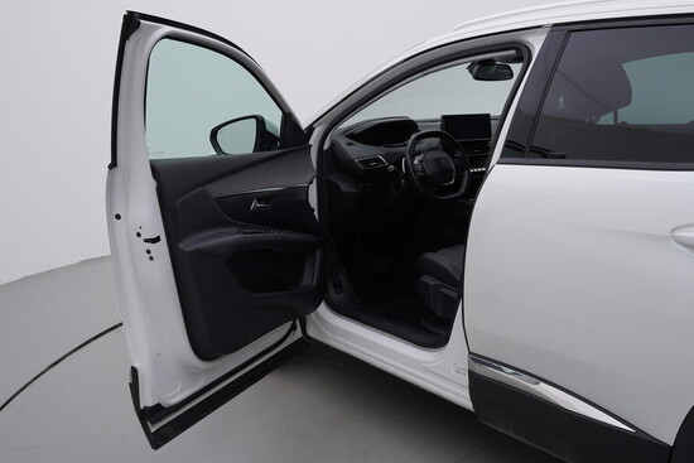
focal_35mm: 36
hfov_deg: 53.1
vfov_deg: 36.9
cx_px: 347
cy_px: 232
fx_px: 694
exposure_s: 1/100
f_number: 4.5
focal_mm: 24
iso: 125
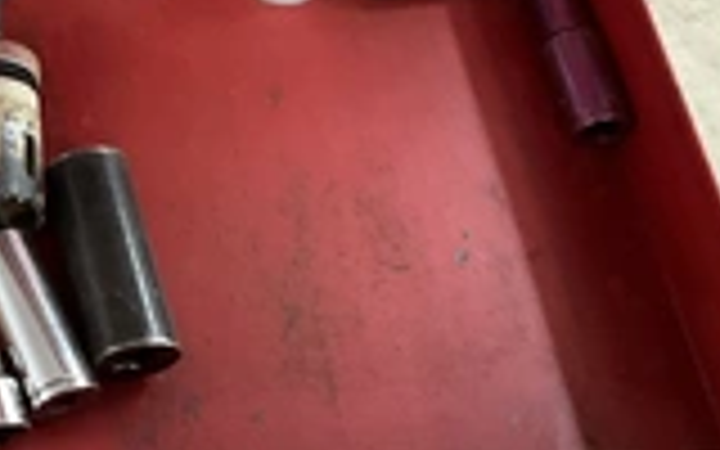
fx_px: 1511
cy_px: 50
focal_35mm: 77
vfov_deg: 16.7
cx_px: -148
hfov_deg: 24.3
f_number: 1.8
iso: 320
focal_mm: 3
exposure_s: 1/30
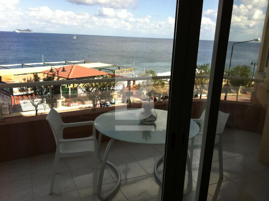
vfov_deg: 40.6
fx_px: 272
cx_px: 134
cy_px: 100
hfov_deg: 52.7
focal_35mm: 35
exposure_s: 1/556
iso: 80
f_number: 2.8
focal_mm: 3.85
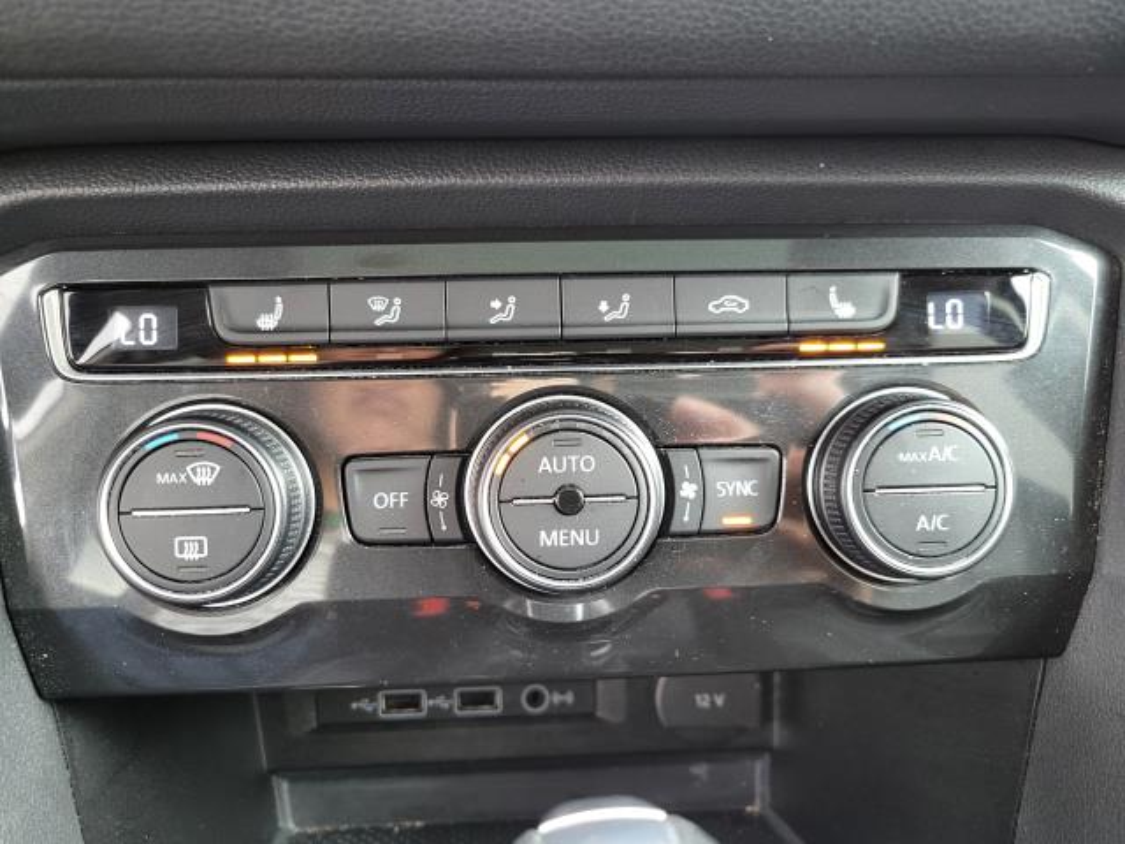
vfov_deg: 53.1
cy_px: 422
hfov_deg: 67.3
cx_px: 562
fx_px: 845
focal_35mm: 26
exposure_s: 1/40
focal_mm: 5.4
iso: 500
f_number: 1.8
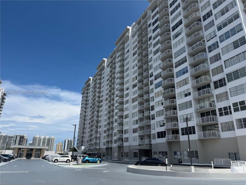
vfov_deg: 56.8
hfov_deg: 71.6
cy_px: 92
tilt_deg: +19.5
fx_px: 171
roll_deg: +0.5
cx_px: 123
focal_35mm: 24
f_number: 1.78
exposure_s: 1/7353
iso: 80
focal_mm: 6.76
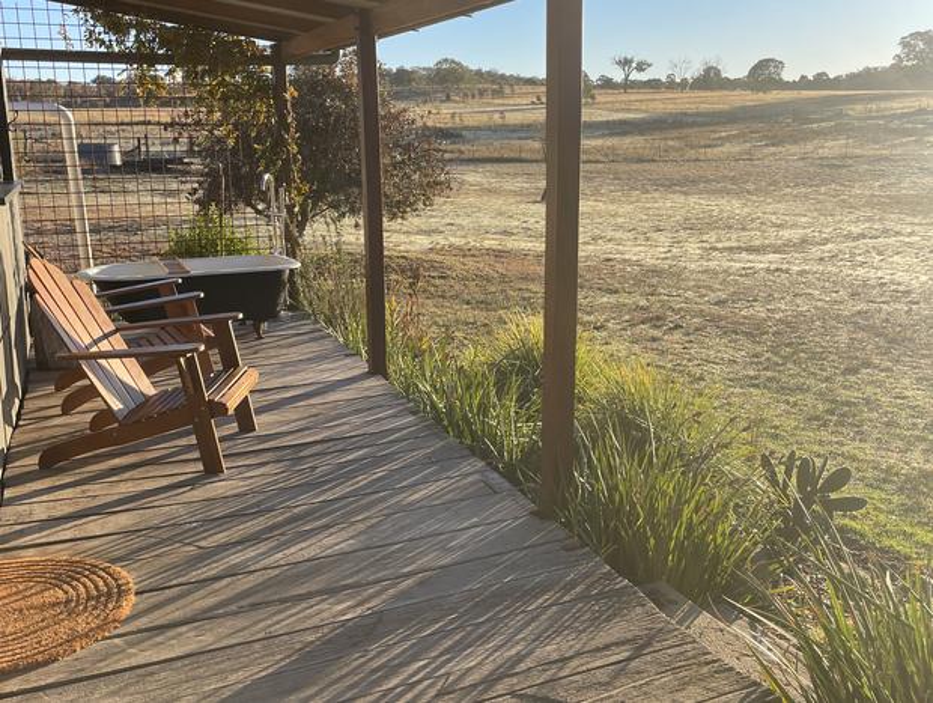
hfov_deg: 67.2
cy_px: 352
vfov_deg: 53.2
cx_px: 466
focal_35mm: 26
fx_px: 702
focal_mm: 4.2
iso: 32
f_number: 1.6
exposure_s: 1/1135
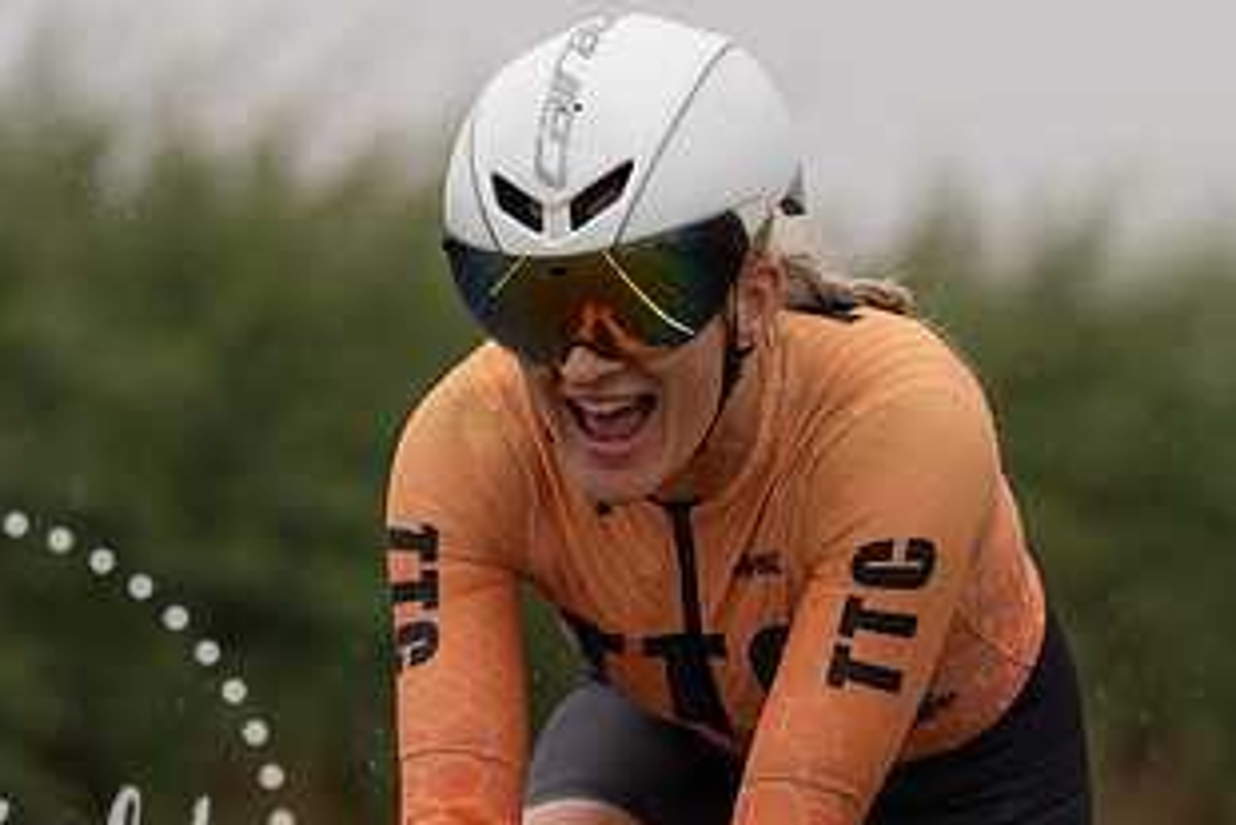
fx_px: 17895
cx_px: 619
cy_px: 691
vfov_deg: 2.6
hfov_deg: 4.0
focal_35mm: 521
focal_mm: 188
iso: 100
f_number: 4
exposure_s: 1/1000
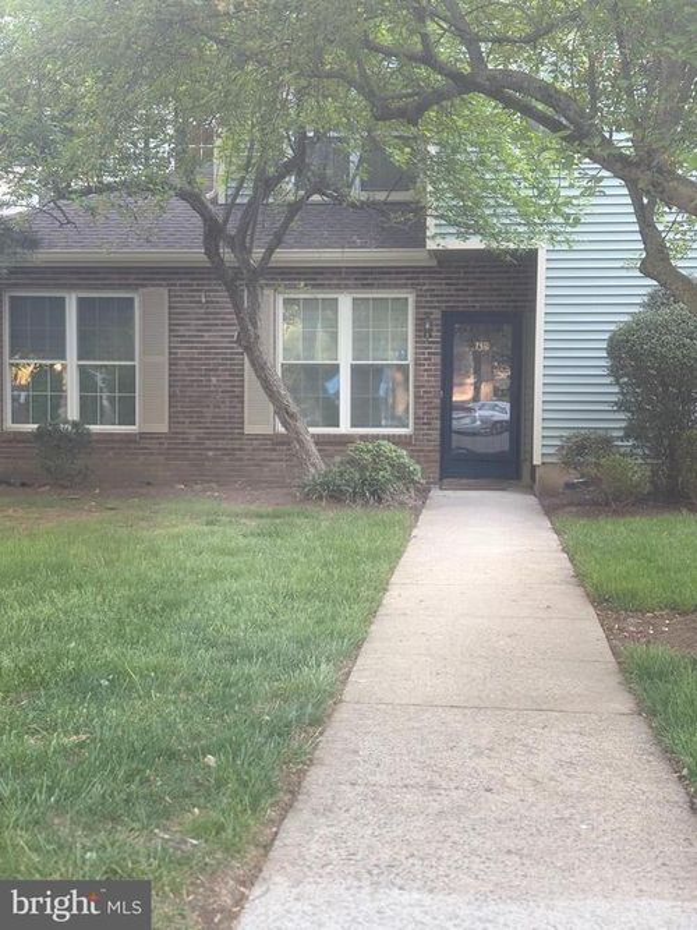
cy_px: 465
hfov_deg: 28.0
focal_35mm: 52
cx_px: 348
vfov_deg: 36.8
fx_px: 1396
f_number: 1.6
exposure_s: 1/126
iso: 100
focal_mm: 5.96
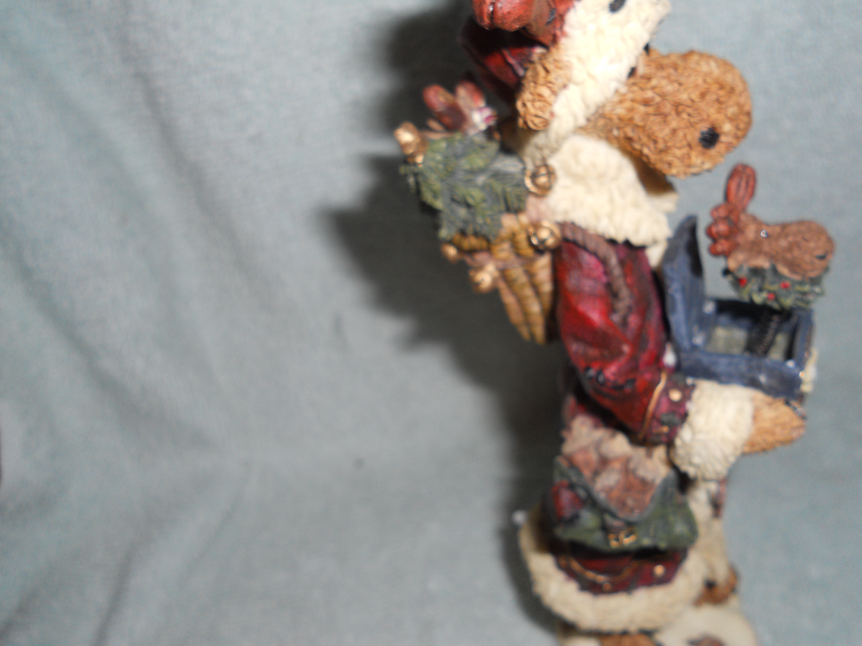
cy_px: 323
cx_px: 431
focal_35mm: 32
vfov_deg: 44.2
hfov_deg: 56.8
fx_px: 797
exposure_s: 1/25
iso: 80
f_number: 8.8
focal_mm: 5.8
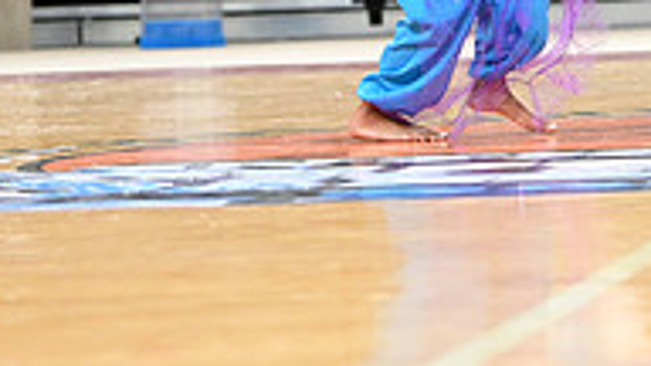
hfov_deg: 8.0
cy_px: -186
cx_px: 532
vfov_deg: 4.5
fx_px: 4643
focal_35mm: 269
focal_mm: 85
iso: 6400
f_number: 3.2
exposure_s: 1/1000
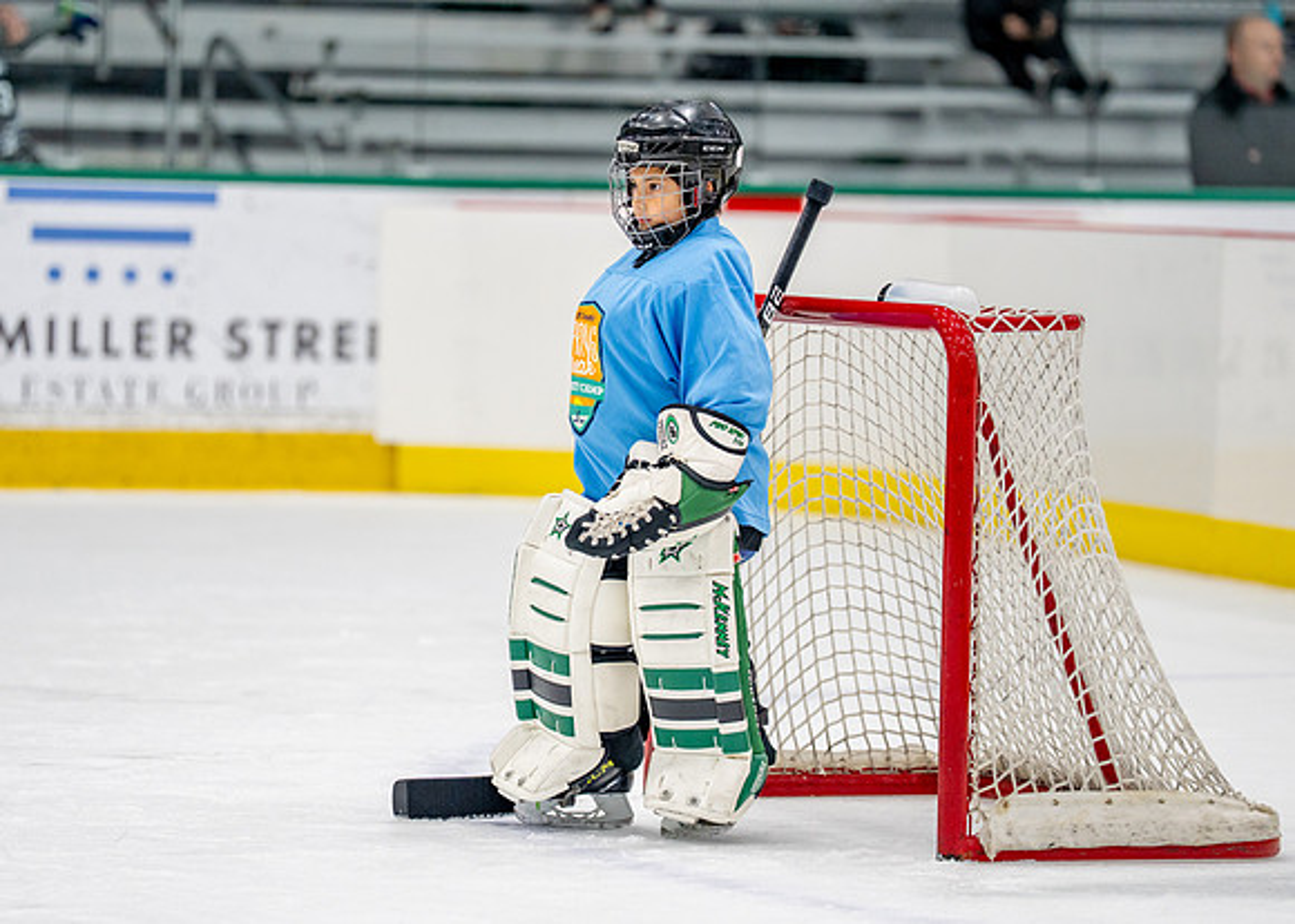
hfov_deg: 9.3
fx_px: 7963
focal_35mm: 217
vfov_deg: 6.6
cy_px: 453
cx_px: 590
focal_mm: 165
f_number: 2.8
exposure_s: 1/1250
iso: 1000
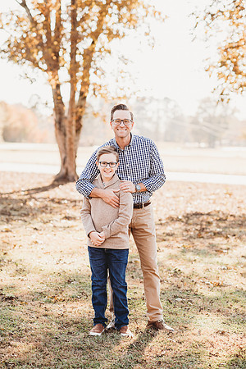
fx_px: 871
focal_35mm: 85
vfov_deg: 23.9
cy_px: 184
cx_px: 123
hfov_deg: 16.1
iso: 200
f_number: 2.5
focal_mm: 85
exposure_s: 1/640
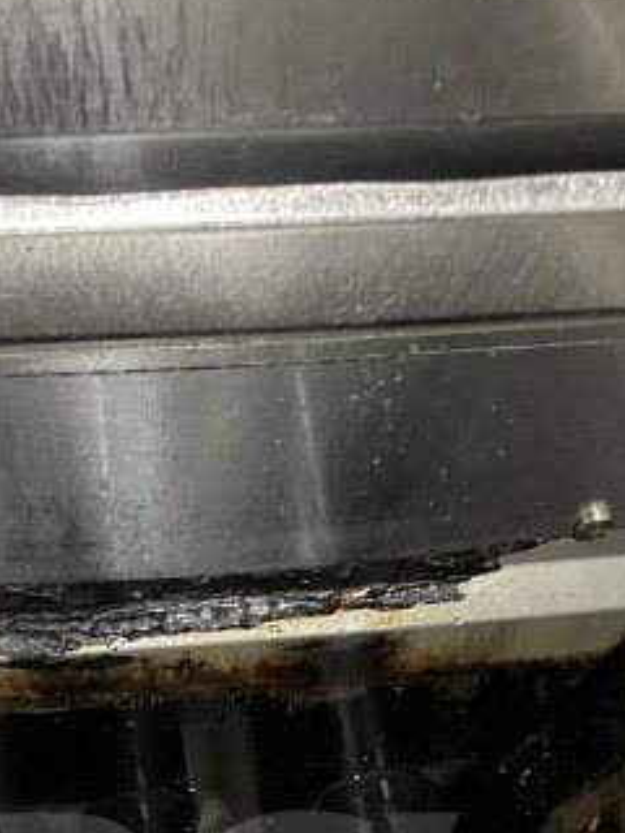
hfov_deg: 22.2
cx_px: 224
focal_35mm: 66
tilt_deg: -72.0
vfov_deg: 26.0
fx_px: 1589
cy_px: 1019
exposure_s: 1/60
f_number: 1.6
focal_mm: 4.2
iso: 500
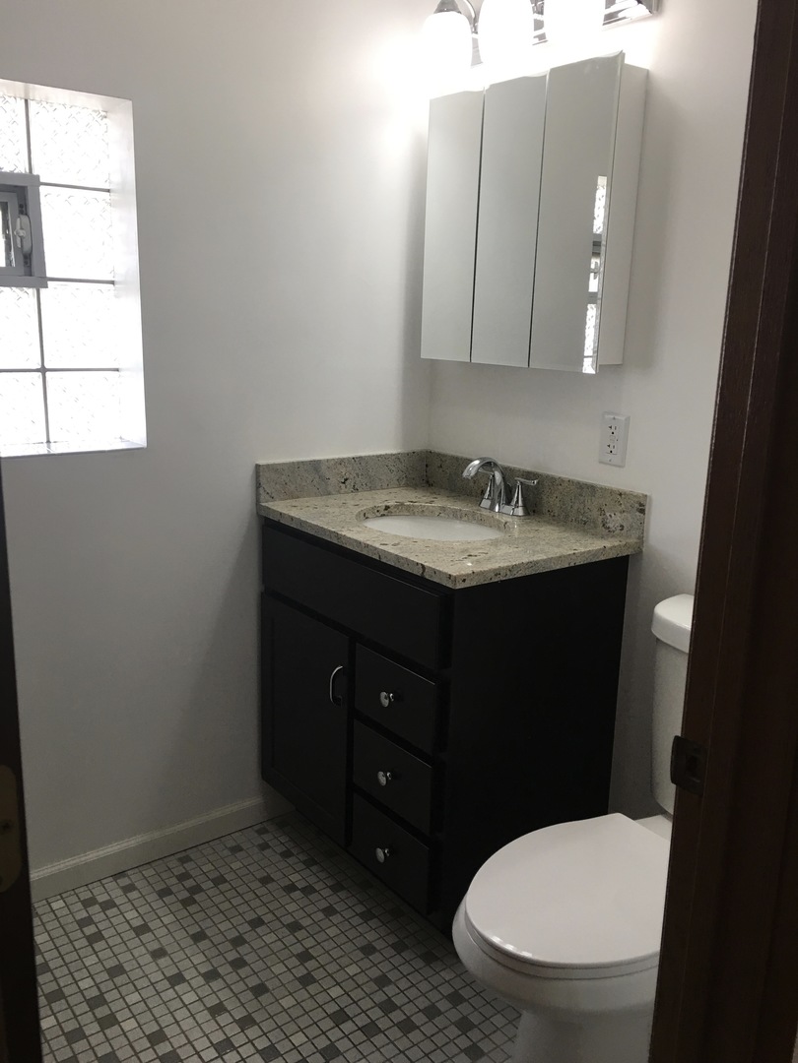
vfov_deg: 61.7
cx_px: 399
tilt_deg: -12.0
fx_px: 891
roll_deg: -1.9
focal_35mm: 29
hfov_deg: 48.2
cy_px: 532
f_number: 2.2
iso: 32
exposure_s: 1/30
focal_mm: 4.15
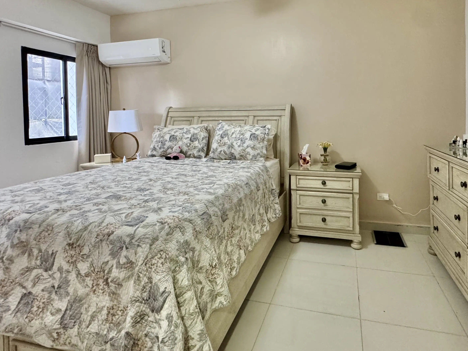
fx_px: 270
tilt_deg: -2.1
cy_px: 121
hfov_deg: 80.9
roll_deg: +0.7
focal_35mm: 20
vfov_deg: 64.5
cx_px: 277
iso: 500
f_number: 2.2
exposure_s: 1/60
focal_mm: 2.22
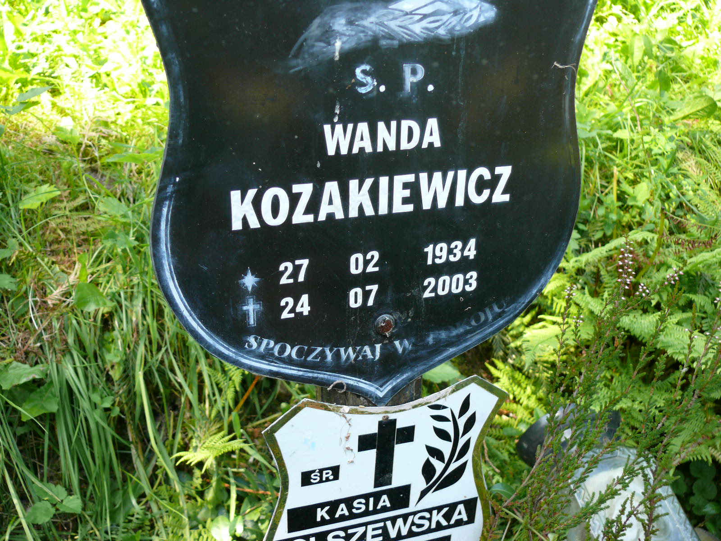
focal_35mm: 35
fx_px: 729
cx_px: 360
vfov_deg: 40.7
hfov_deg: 52.6
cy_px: 270
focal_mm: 7.4
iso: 100
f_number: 2.8
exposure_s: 1/100
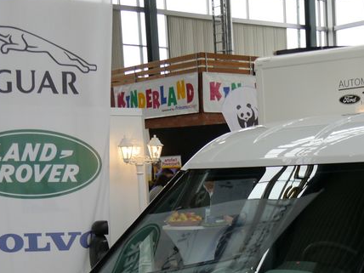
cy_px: 302
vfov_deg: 15.8
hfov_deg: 21.2
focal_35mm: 91
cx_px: 314
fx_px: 957
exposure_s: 1/80
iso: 160
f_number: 3.8
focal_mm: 19
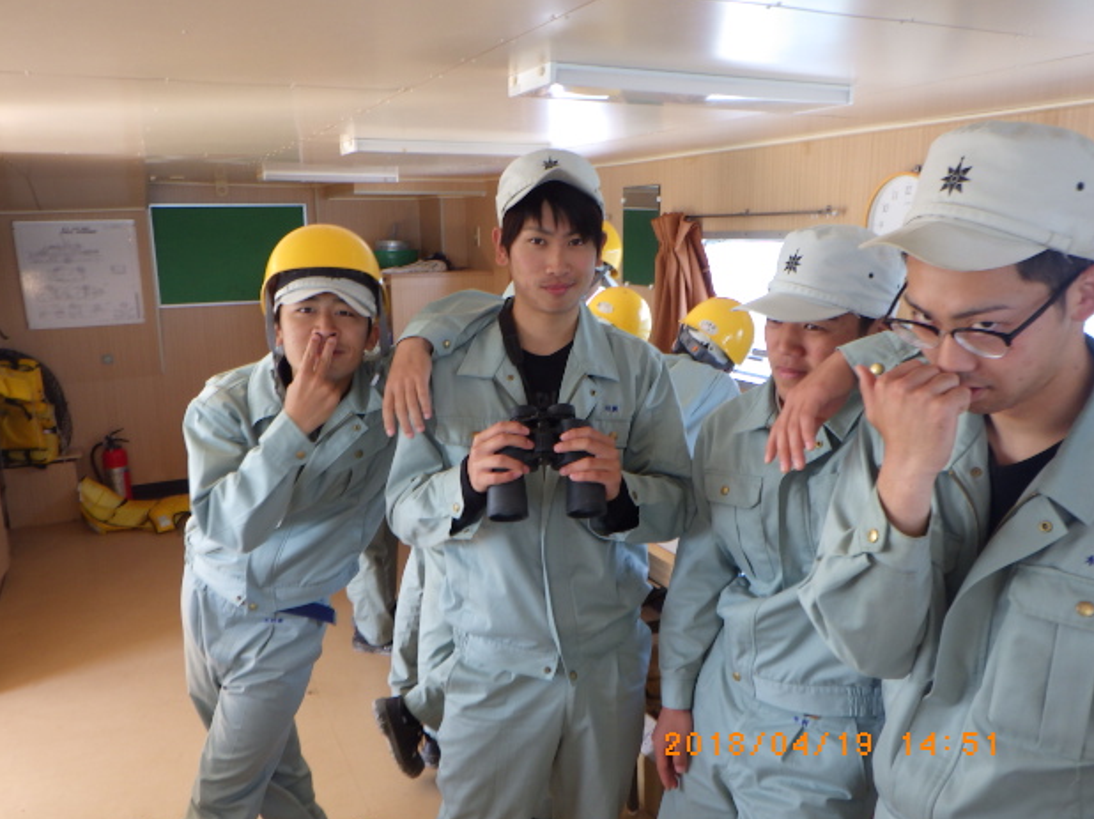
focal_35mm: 29
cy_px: 417
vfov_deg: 48.2
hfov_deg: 61.7
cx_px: 563
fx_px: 916
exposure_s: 1/45
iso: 125
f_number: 3.5
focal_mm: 5
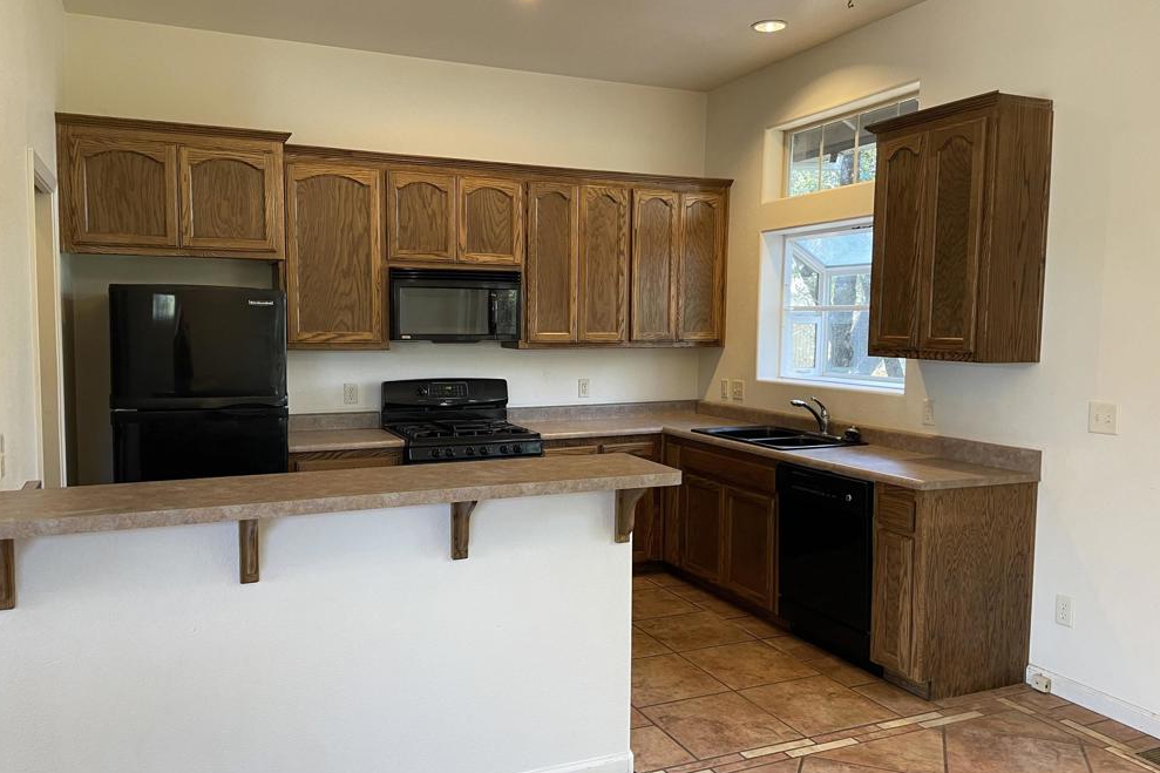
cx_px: 569
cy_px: 395
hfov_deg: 65.5
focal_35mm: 28
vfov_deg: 46.4
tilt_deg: -5.0
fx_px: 902
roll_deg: -0.3
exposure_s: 1/60
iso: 80
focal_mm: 4.2
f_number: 1.6
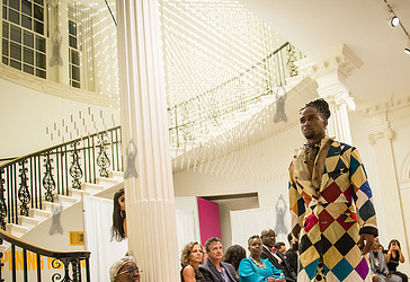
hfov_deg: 48.4
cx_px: 270
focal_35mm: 39
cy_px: 214
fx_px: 448
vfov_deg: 34.1
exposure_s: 1/500
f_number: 2.8
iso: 5000
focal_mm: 24
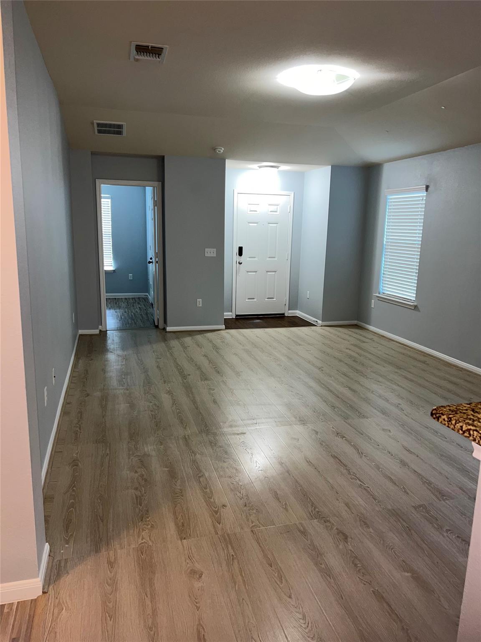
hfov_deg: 53.1
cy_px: 321
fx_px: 482
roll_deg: -0.2
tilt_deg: -11.4
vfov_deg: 67.3
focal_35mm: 26
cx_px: 240
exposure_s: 1/22
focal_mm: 5.7
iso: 32
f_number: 1.5
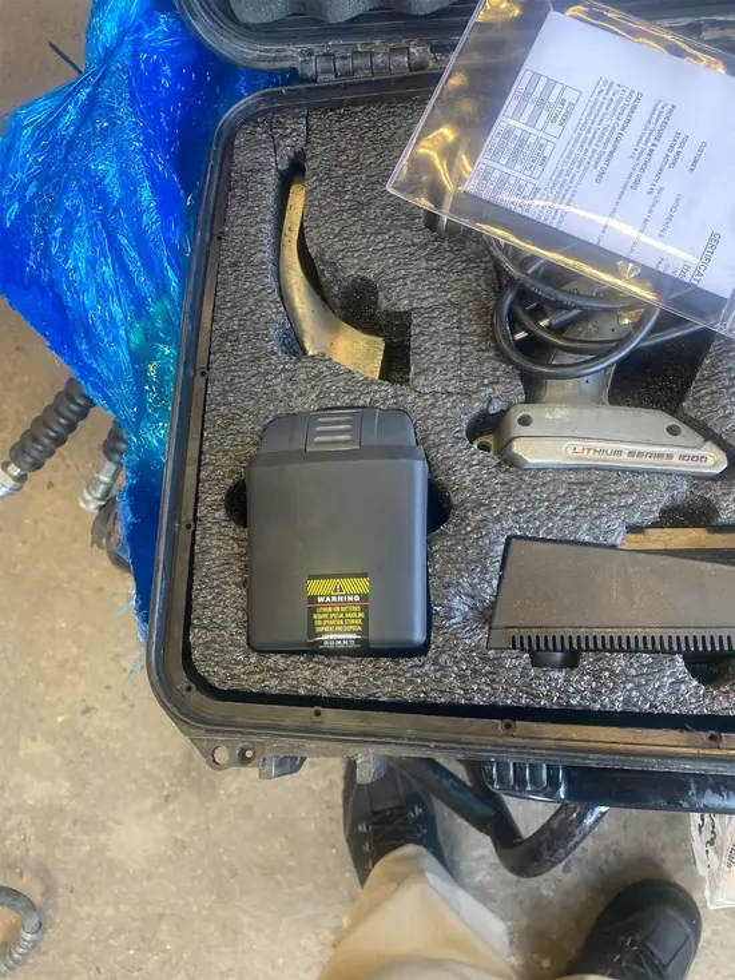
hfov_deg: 53.1
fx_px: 736
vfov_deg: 67.3
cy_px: 490
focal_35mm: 26
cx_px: 368
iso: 200
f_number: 1.8
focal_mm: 4.25
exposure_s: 1/60
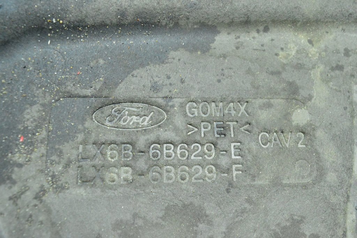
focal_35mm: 32
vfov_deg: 41.6
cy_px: 119
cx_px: 178
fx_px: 312
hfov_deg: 59.5
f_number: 6.3
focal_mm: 21
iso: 6400
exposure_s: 1/80
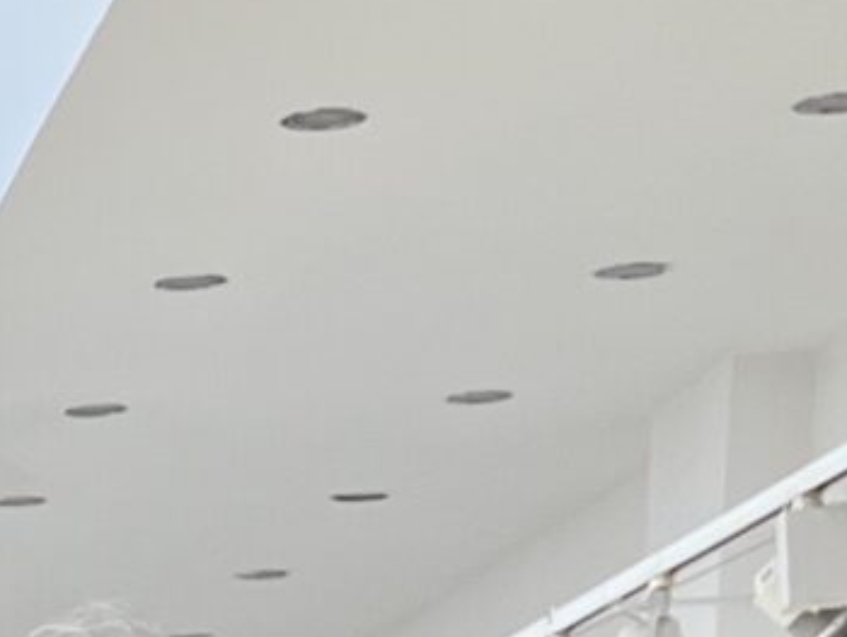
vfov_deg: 7.2
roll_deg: -1.4
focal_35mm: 190
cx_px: -1437
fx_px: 4652
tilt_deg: -5.0
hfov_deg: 9.0
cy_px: 1688
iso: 50
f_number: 1.6
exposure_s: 1/376
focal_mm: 5.1
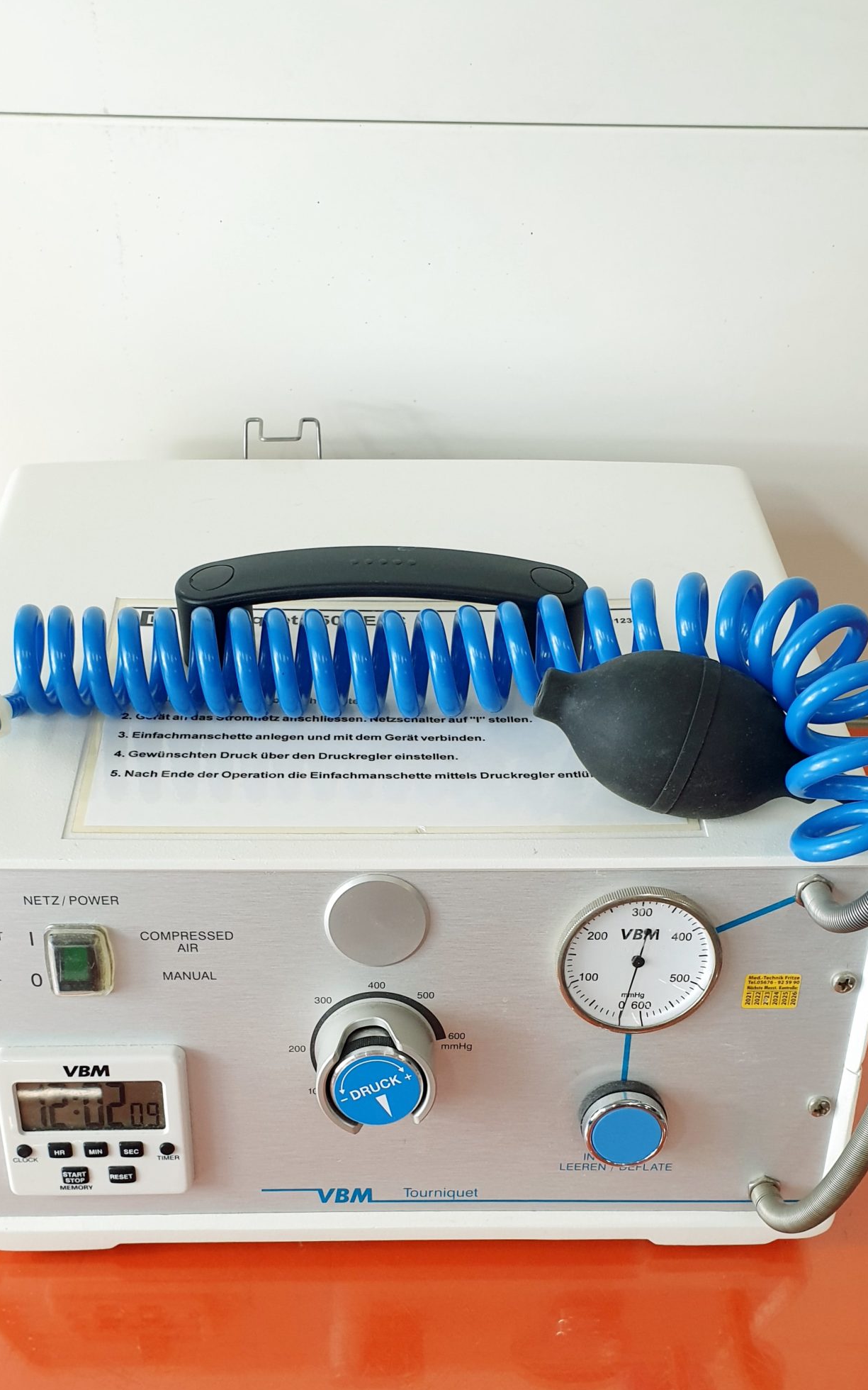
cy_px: 905
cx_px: 382
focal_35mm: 36
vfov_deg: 53.1
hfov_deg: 35.3
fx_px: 1363
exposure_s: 1/50
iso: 125
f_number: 2.4
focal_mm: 4.3
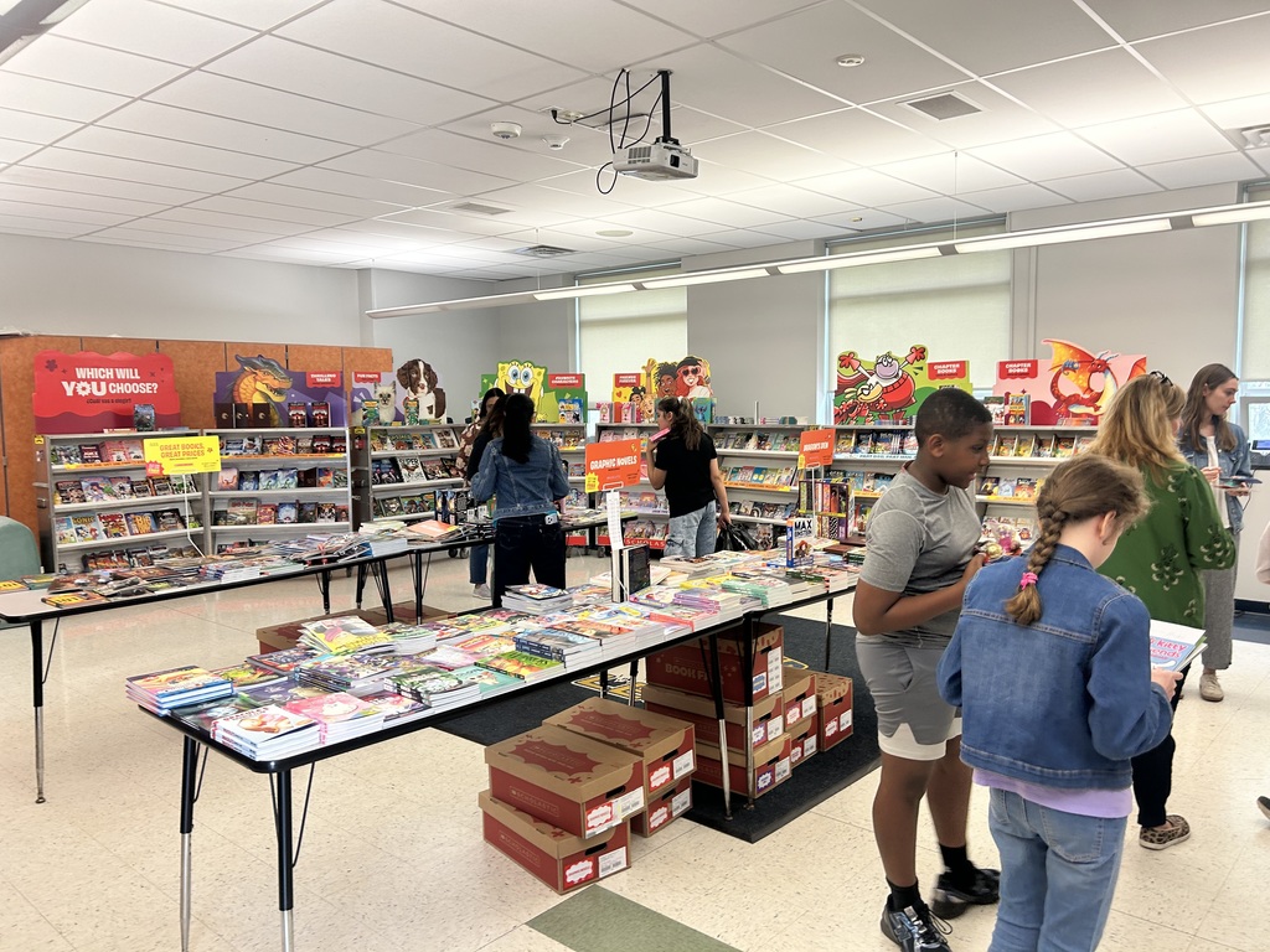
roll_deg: +0.5
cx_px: 635
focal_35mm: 26
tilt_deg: -3.2
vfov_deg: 53.1
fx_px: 954
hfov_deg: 67.3
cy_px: 476
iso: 80
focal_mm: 5.7
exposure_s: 1/60
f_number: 1.5
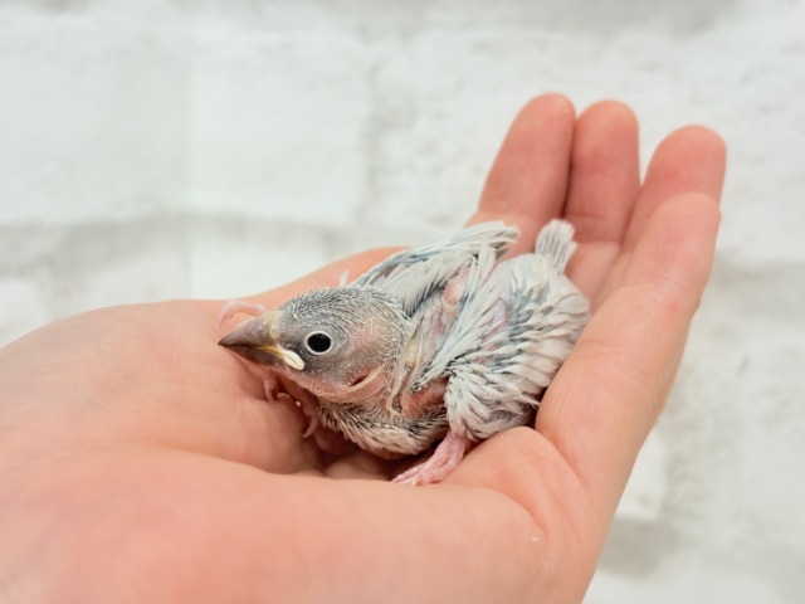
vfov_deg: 28.0
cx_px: 402
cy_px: 302
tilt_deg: -6.4
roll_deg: -1.0
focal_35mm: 52
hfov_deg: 36.8
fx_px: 1209
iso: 80
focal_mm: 5.96
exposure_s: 1/100
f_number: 1.6
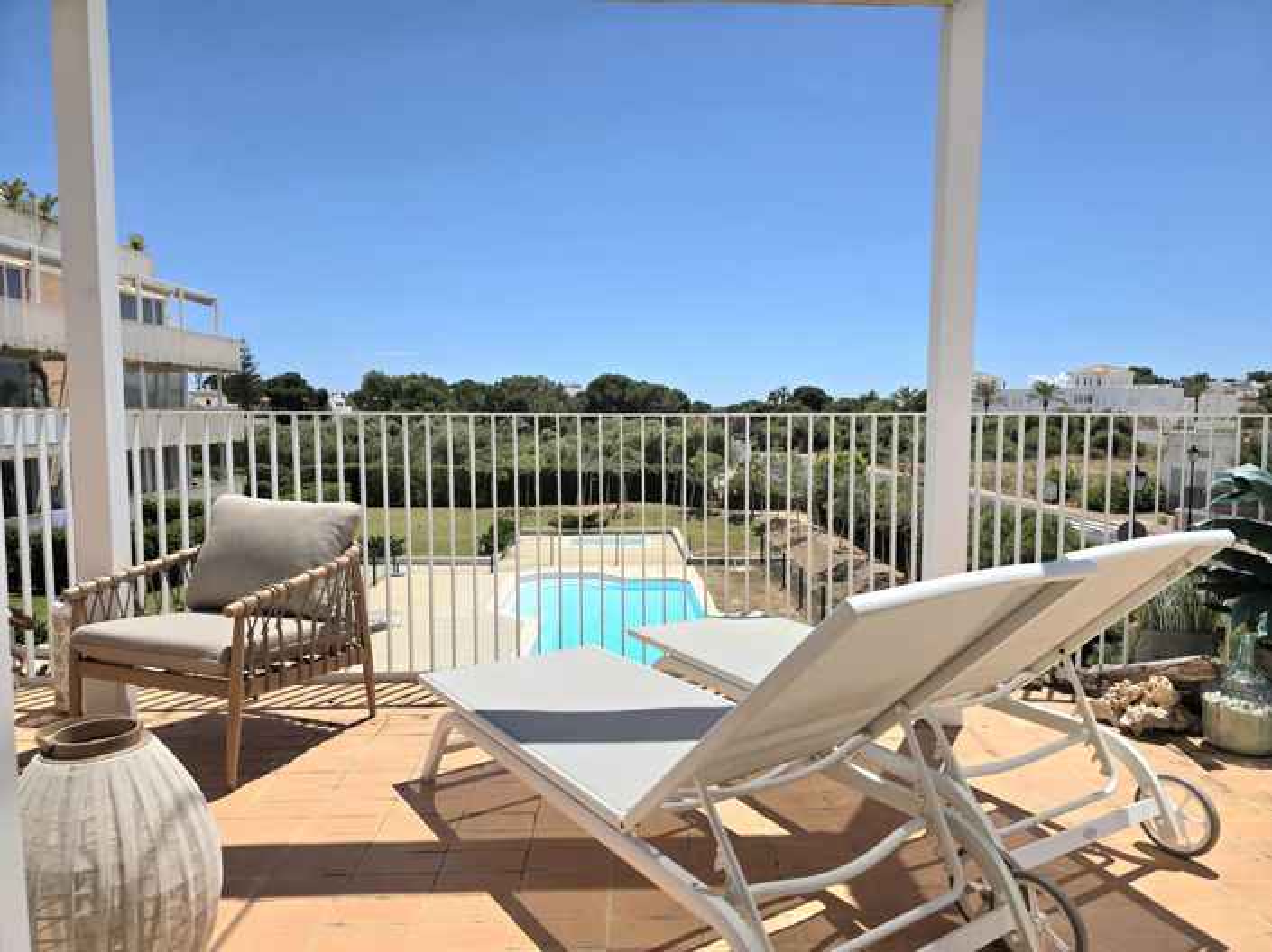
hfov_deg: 74.0
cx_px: 636
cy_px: 476
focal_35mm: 23
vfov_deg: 58.8
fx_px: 845
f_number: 1.7
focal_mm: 6.3
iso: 64
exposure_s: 1/10000
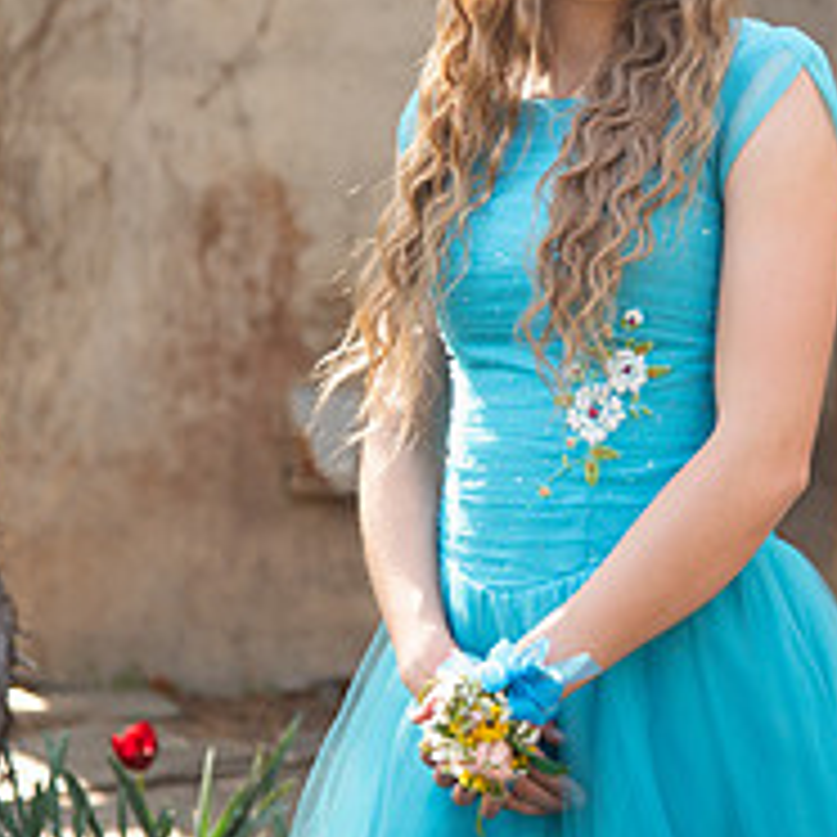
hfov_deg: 10.0
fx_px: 4787
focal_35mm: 175
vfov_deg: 10.0
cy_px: 238
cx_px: 608
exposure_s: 1/125
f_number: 4
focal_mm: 85
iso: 250
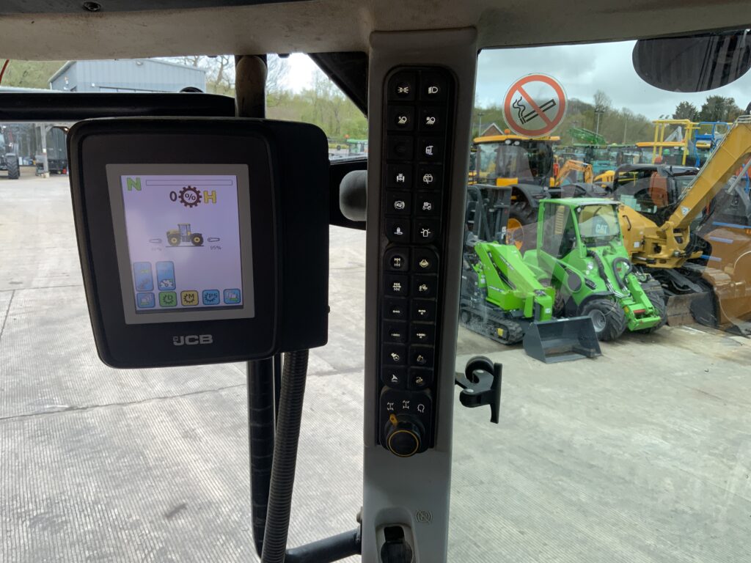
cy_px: 282
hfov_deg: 61.7
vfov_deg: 48.2
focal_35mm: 29
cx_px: 376
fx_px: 629
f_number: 1.8
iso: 16
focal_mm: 3
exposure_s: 1/204
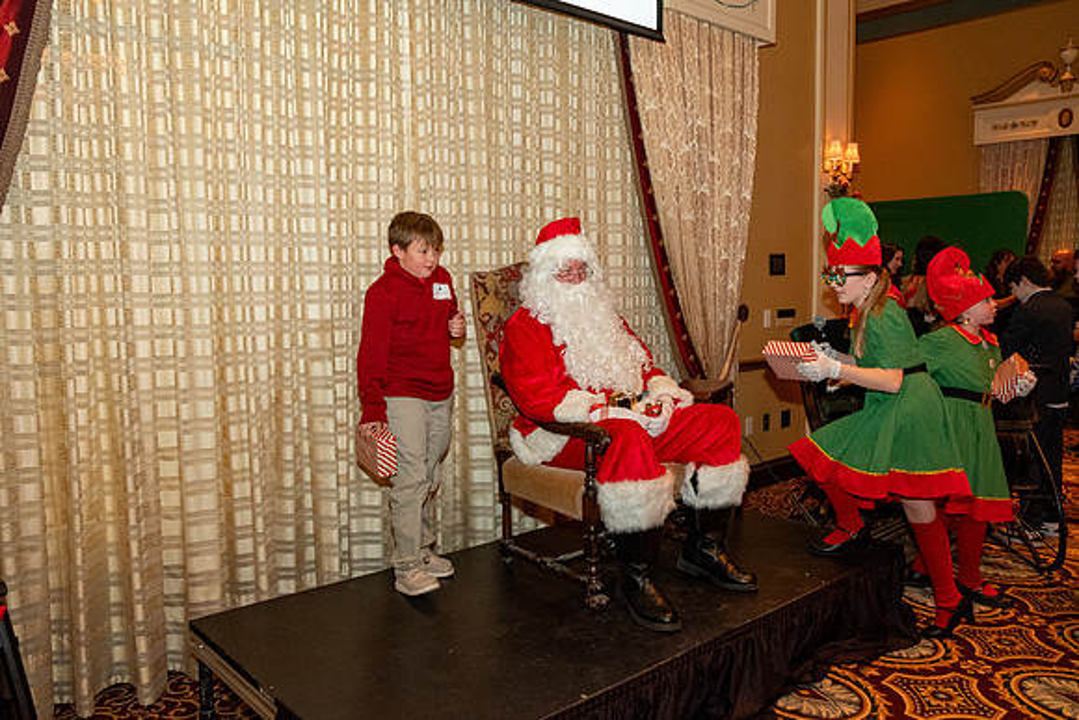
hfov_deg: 67.4
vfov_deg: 48.0
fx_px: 809
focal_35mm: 27
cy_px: 360
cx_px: 540
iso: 2500
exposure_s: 1/125
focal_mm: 18
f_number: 2.8
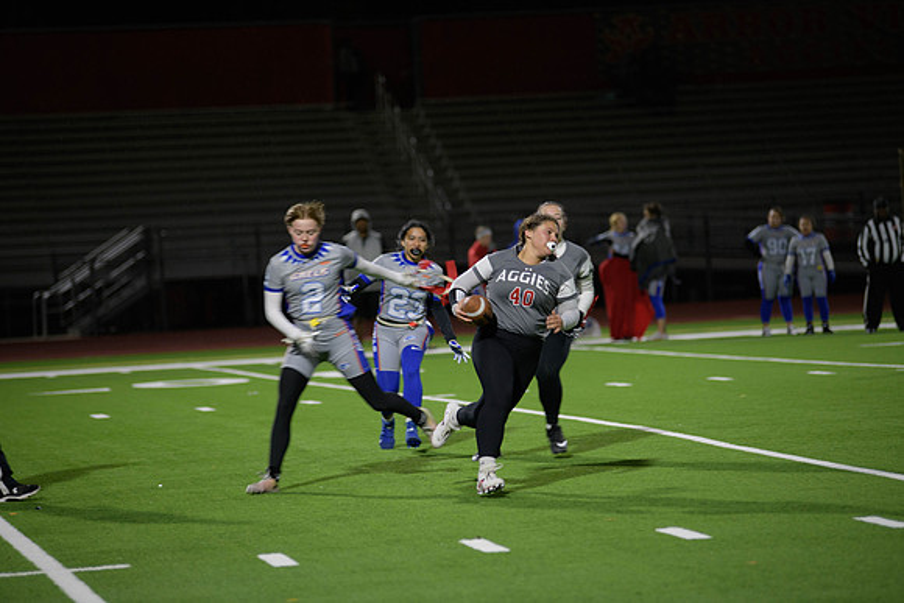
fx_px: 3767
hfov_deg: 13.7
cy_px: 302
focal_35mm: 150
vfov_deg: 9.2
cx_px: 452
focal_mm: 150
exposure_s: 1/200
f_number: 2.8
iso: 720
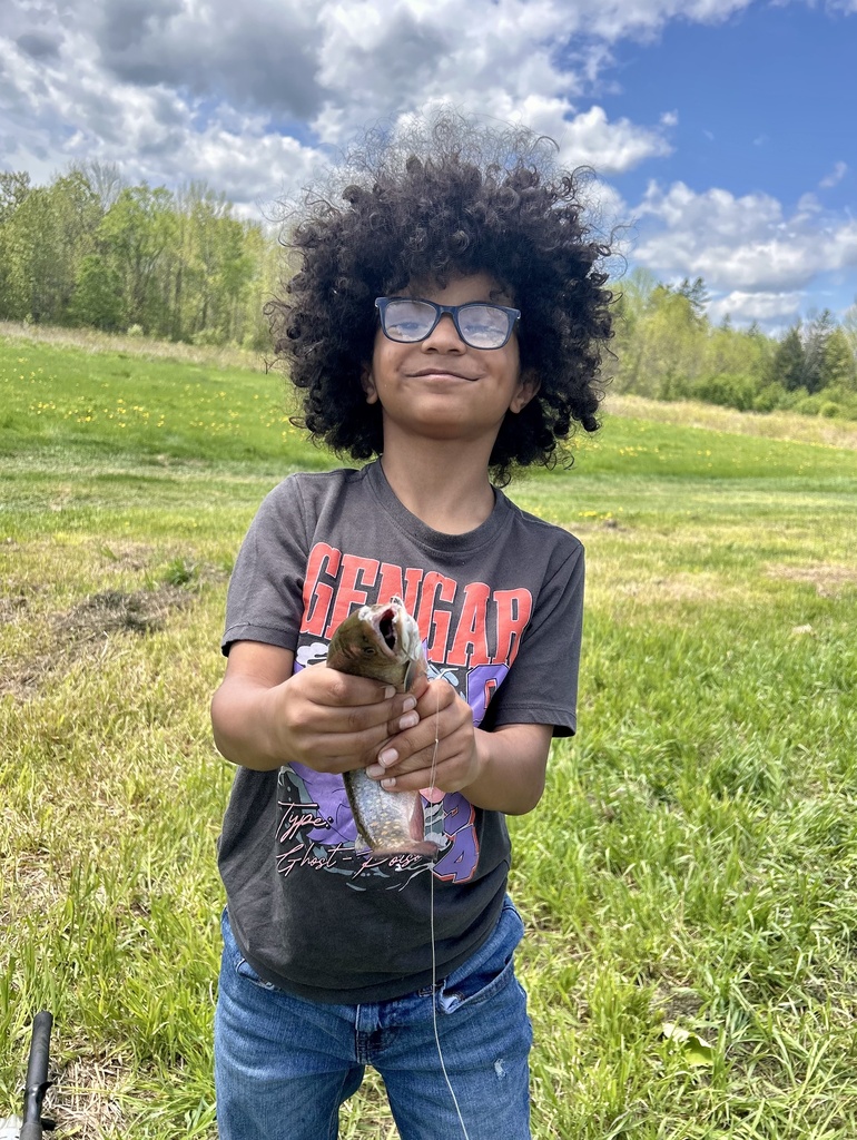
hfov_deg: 53.1
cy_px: 570
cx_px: 428
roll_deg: -8.9
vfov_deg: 67.3
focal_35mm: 26
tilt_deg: -9.4
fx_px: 857
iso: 50
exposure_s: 1/1779
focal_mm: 5.7
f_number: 1.5
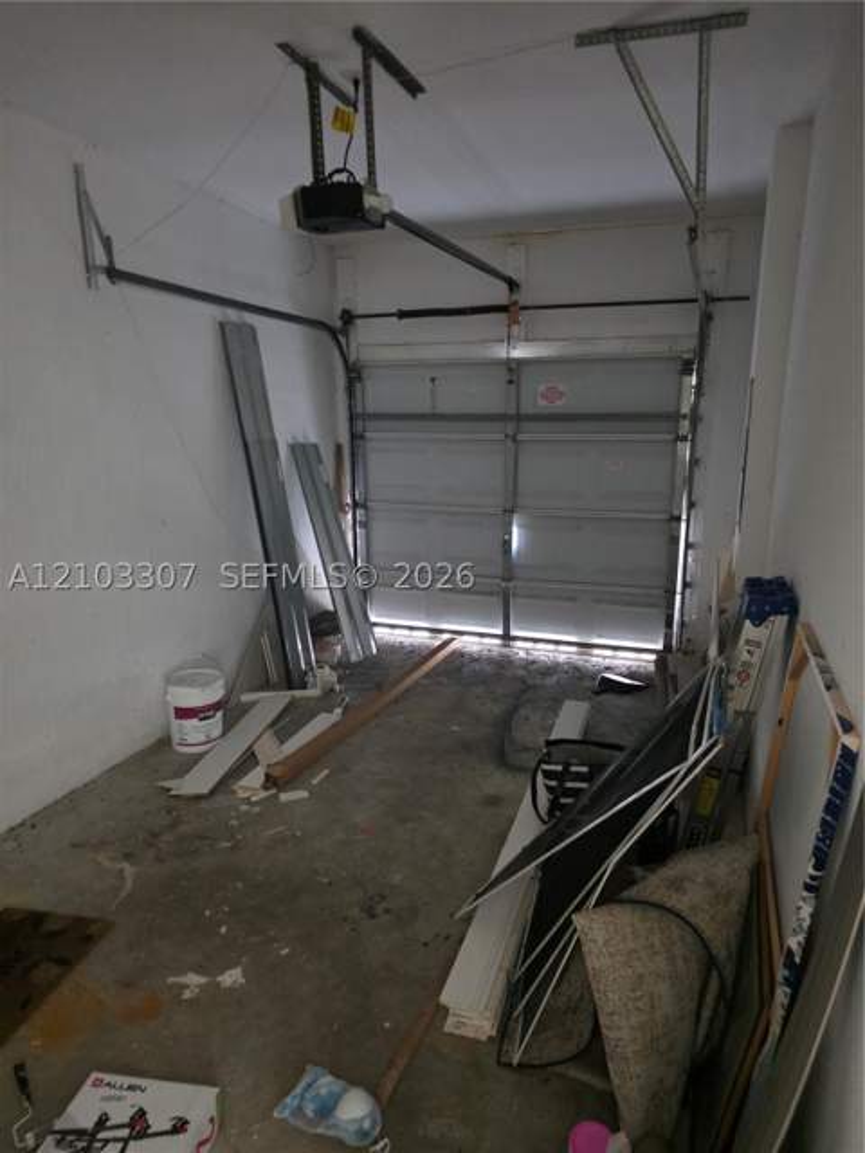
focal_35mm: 23
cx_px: 432
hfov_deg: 58.9
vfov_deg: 73.9
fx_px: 766
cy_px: 576
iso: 1250
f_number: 1.7
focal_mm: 6.25
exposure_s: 1/30
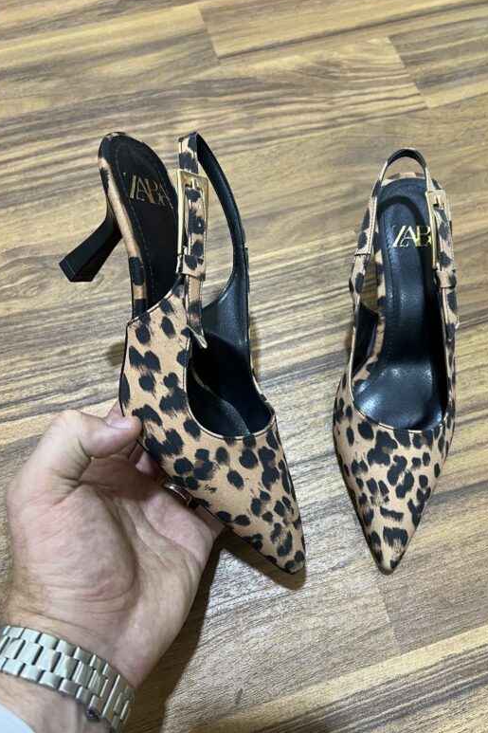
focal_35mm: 28
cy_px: 370
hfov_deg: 46.3
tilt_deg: -65.7
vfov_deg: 65.5
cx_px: 276
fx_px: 570
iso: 160
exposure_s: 1/50
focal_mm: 5.7
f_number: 1.5
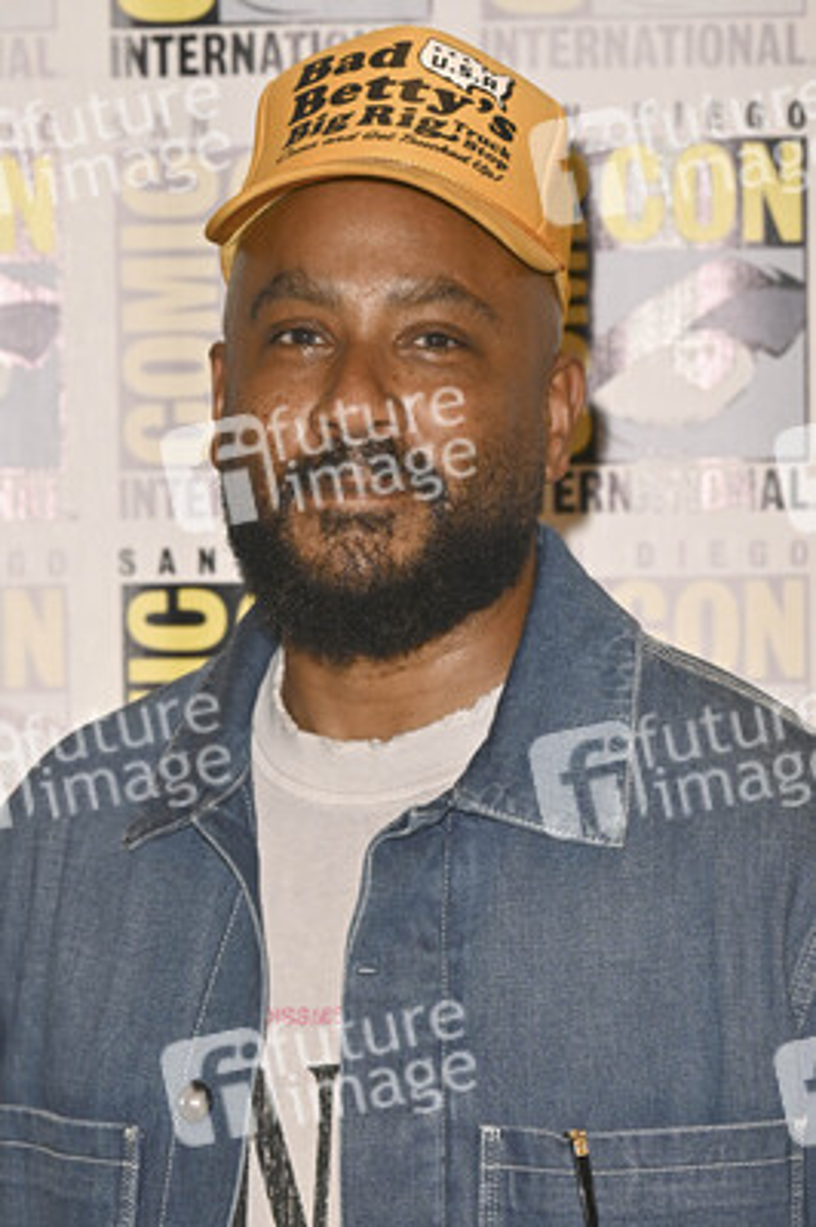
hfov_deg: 14.4
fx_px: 3235
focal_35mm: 95
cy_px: 614
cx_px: 408
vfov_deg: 21.5
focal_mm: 95
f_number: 6.3
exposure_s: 1/250
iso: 2000
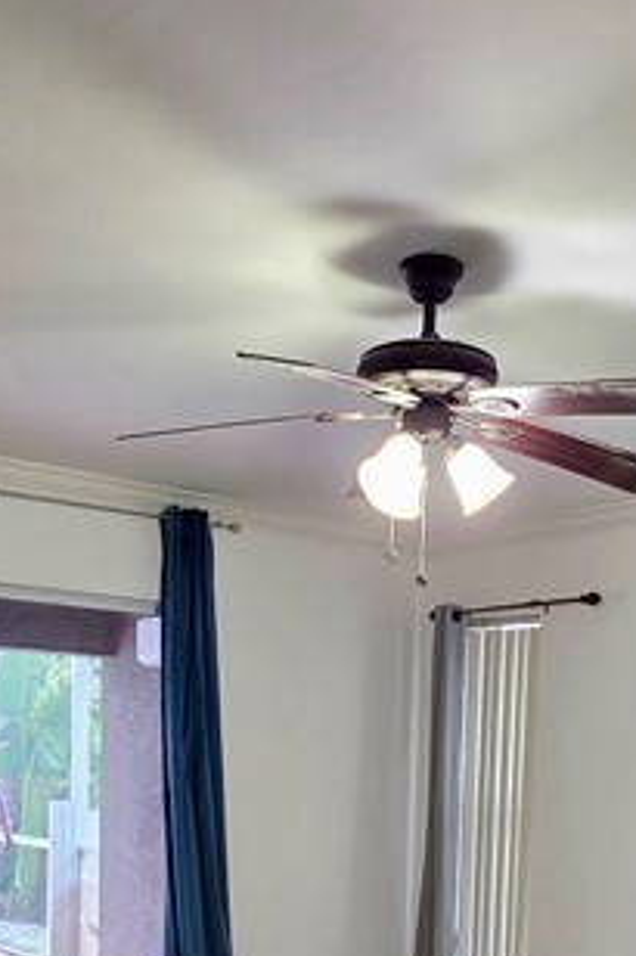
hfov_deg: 29.8
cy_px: 878
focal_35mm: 45
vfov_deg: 40.1
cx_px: 382
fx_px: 1194
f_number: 1.9
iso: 200
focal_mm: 2.2
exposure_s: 1/60
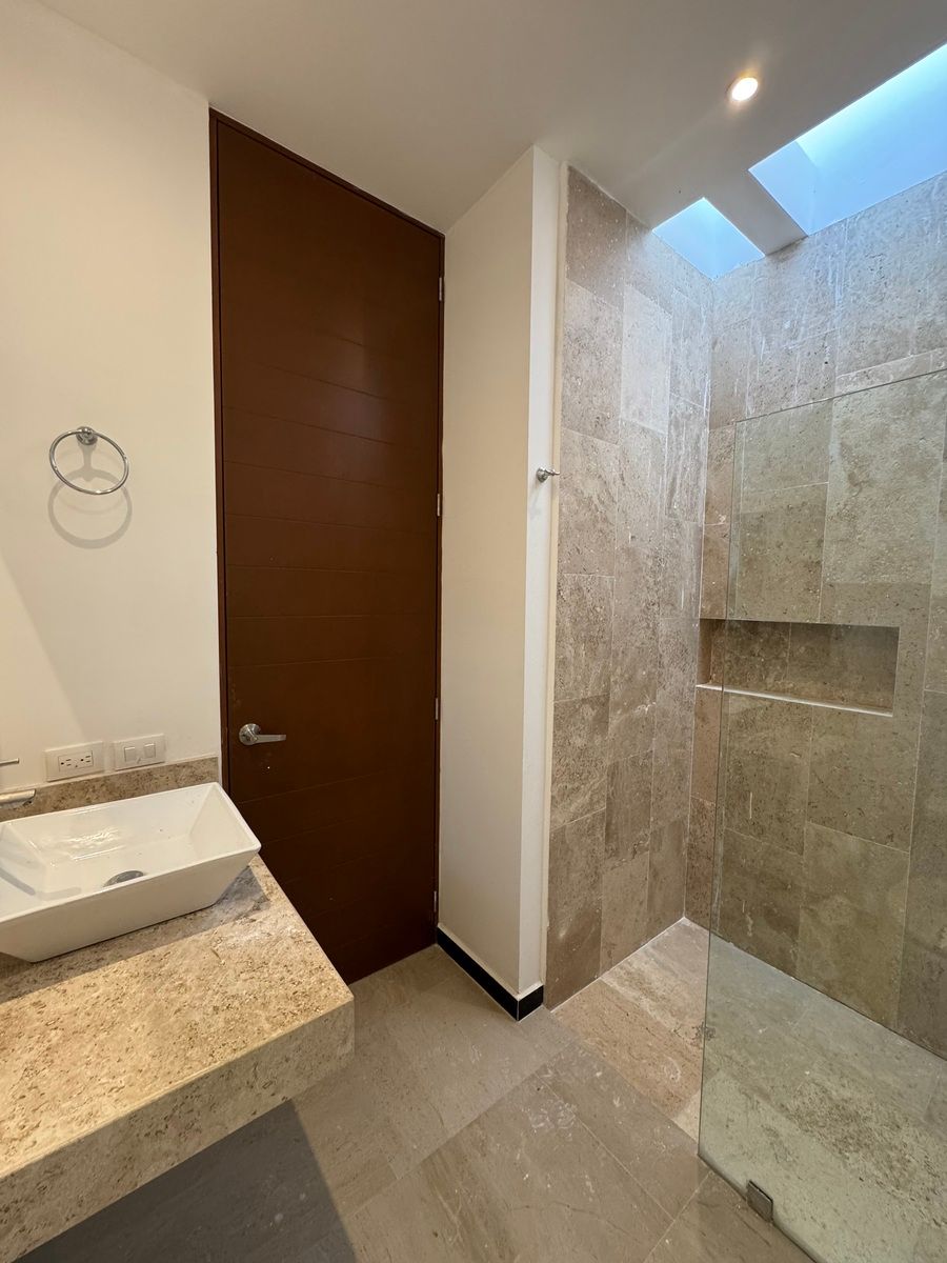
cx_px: 474
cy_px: 632
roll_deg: -1.3
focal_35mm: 14
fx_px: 511
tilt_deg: -3.4
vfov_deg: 102.1
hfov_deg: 85.7
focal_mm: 2.22
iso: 250
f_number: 2.2
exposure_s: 1/120
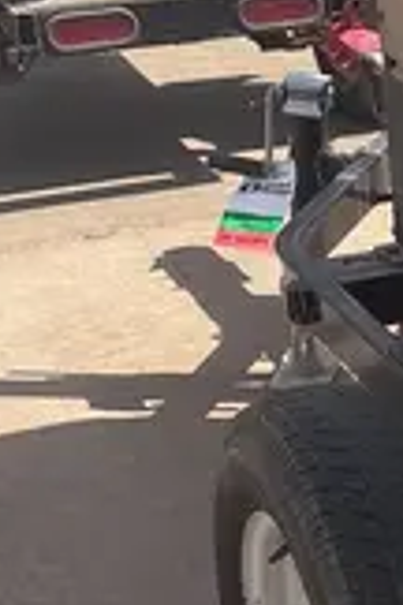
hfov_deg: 10.2
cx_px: 847
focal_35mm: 122
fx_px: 2048
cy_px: 405
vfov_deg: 16.7
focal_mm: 5.96
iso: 50
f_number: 1.6
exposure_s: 1/2513
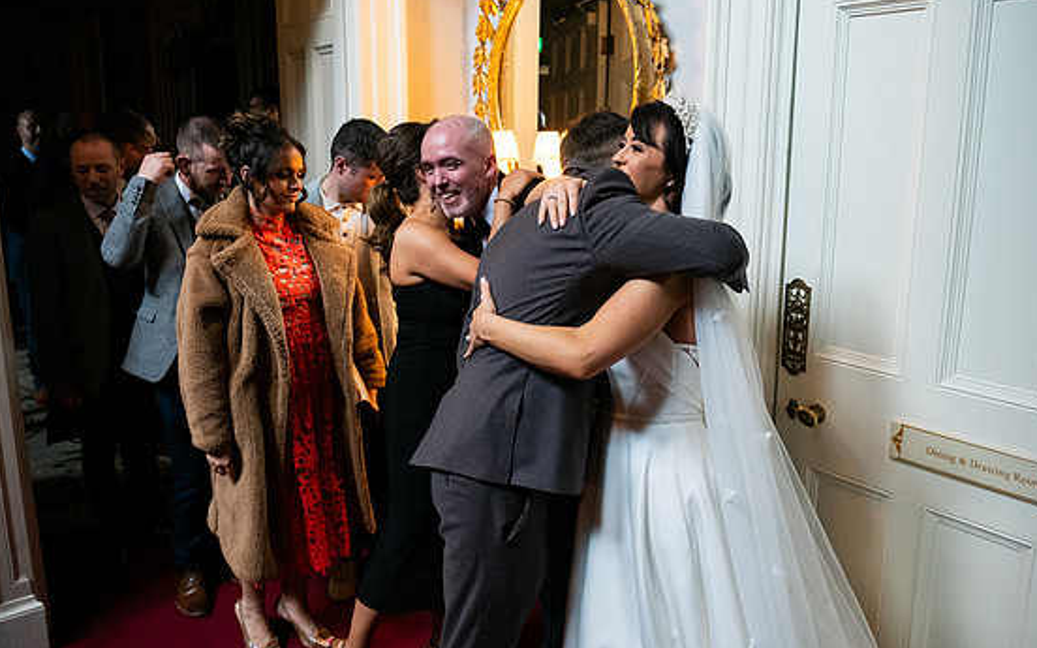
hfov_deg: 62.9
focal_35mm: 30
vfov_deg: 41.8
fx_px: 848
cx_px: 539
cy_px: 311
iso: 1600
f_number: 3.5
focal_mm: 28
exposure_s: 1/160
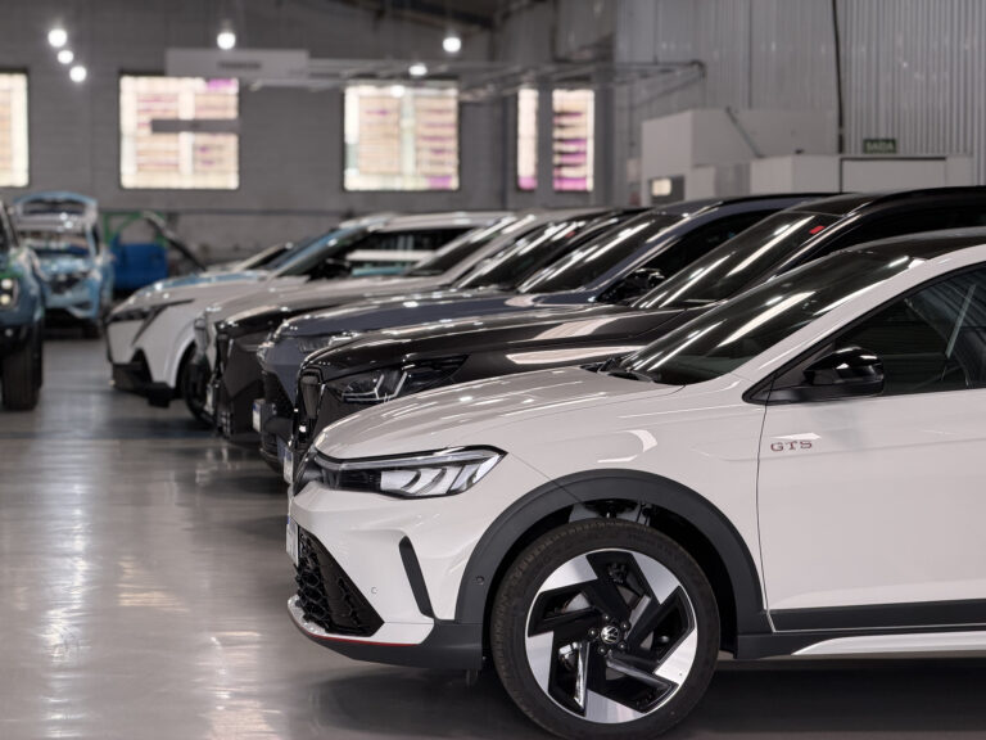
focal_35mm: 100
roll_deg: -0.2
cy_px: 370
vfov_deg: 14.8
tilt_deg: -2.3
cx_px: 493
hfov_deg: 19.6
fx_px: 2848
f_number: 2.8
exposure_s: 1/120
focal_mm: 16.89
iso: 125
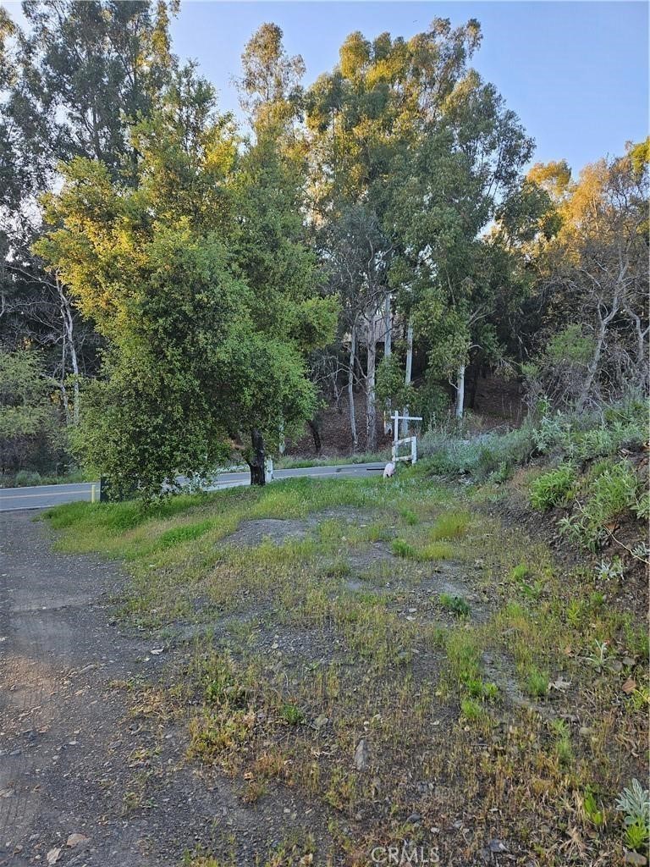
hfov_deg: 58.9
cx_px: 325
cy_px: 434
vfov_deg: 73.9
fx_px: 576
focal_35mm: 23
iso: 25
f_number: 1.8
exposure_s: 1/123
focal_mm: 5.4
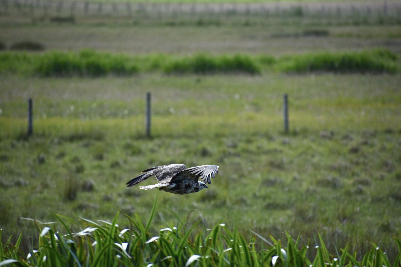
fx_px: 3843
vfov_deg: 4.0
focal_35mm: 345
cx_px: 200
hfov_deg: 6.0
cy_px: 134
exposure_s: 1/2500
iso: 400
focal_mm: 230
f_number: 6.3
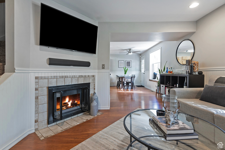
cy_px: 75
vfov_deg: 73.8
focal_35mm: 16
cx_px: 112
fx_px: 100
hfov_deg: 96.7
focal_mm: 16
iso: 640
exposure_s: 1/15
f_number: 7.1
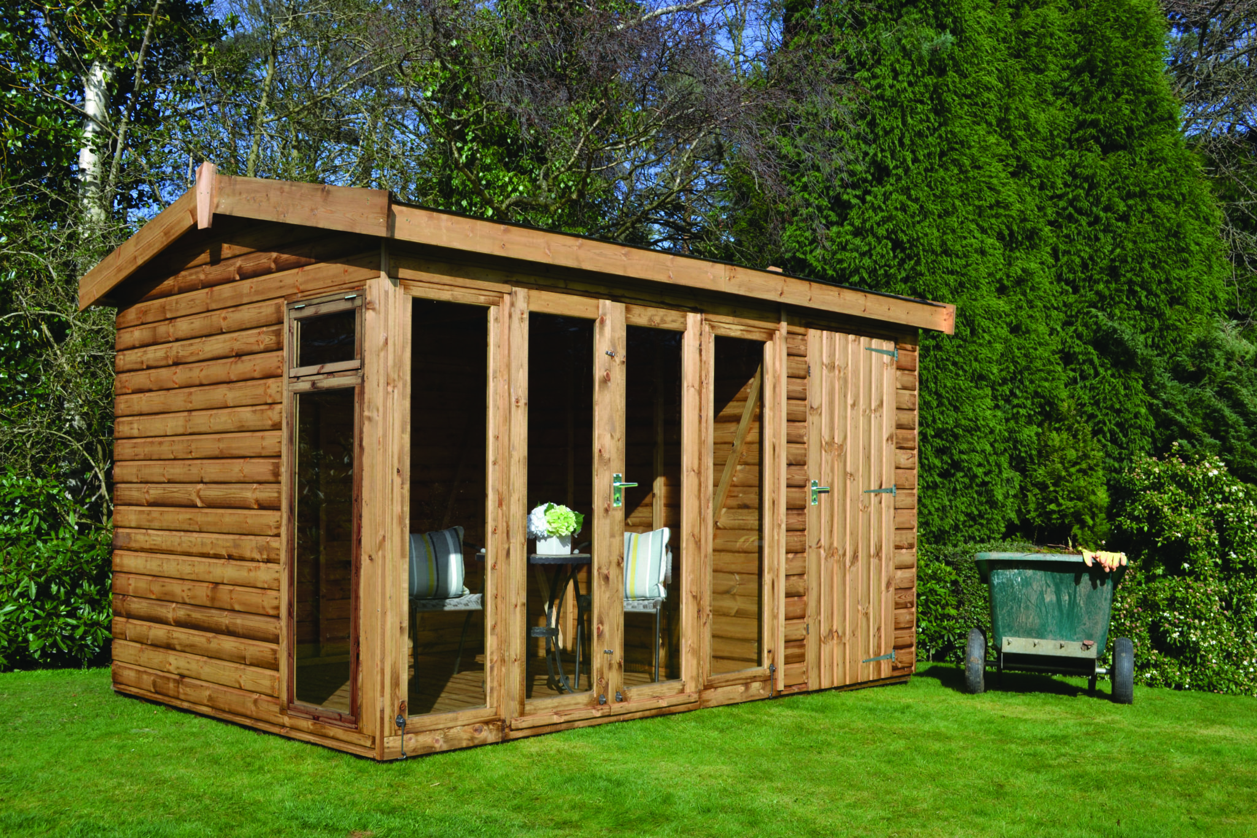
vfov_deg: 34.2
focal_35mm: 39
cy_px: 419
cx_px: 628
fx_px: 1362
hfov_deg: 49.6
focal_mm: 26
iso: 100
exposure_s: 1/200
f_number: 8
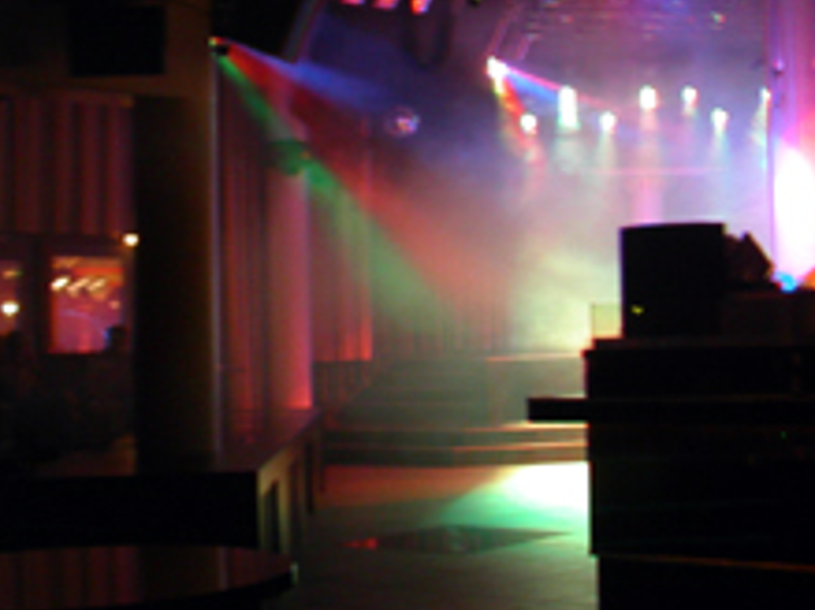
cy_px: 227
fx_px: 1647
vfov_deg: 20.9
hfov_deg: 26.9
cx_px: 716
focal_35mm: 70
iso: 200
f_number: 2.8
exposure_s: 1/2
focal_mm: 7.8
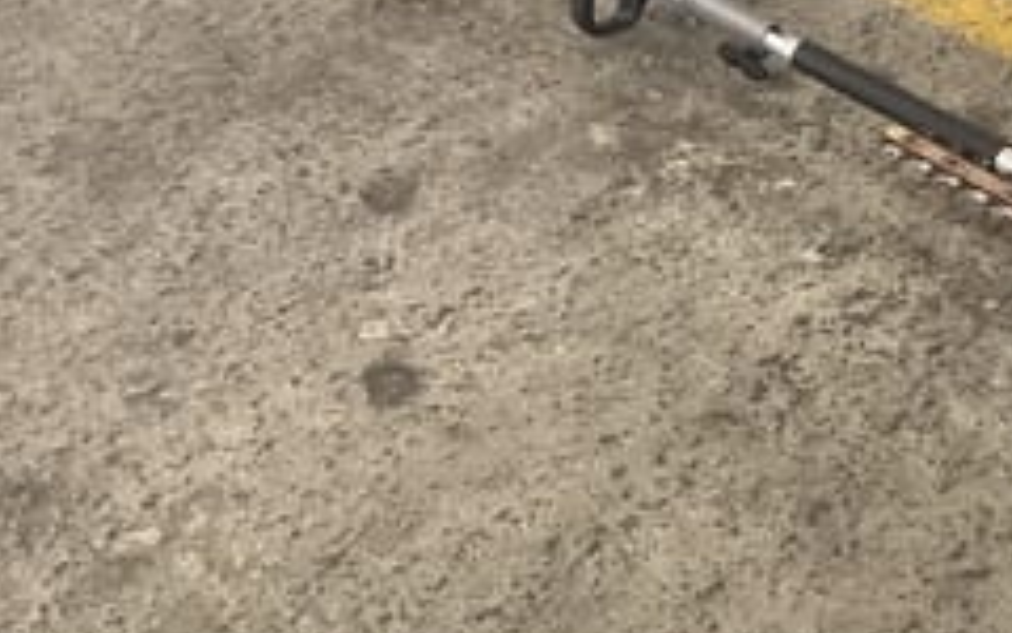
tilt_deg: -38.2
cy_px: 205
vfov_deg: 20.2
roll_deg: -1.1
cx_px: 907
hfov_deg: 30.6
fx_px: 1765
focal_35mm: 64
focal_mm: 3
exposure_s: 1/33
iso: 250
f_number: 1.8
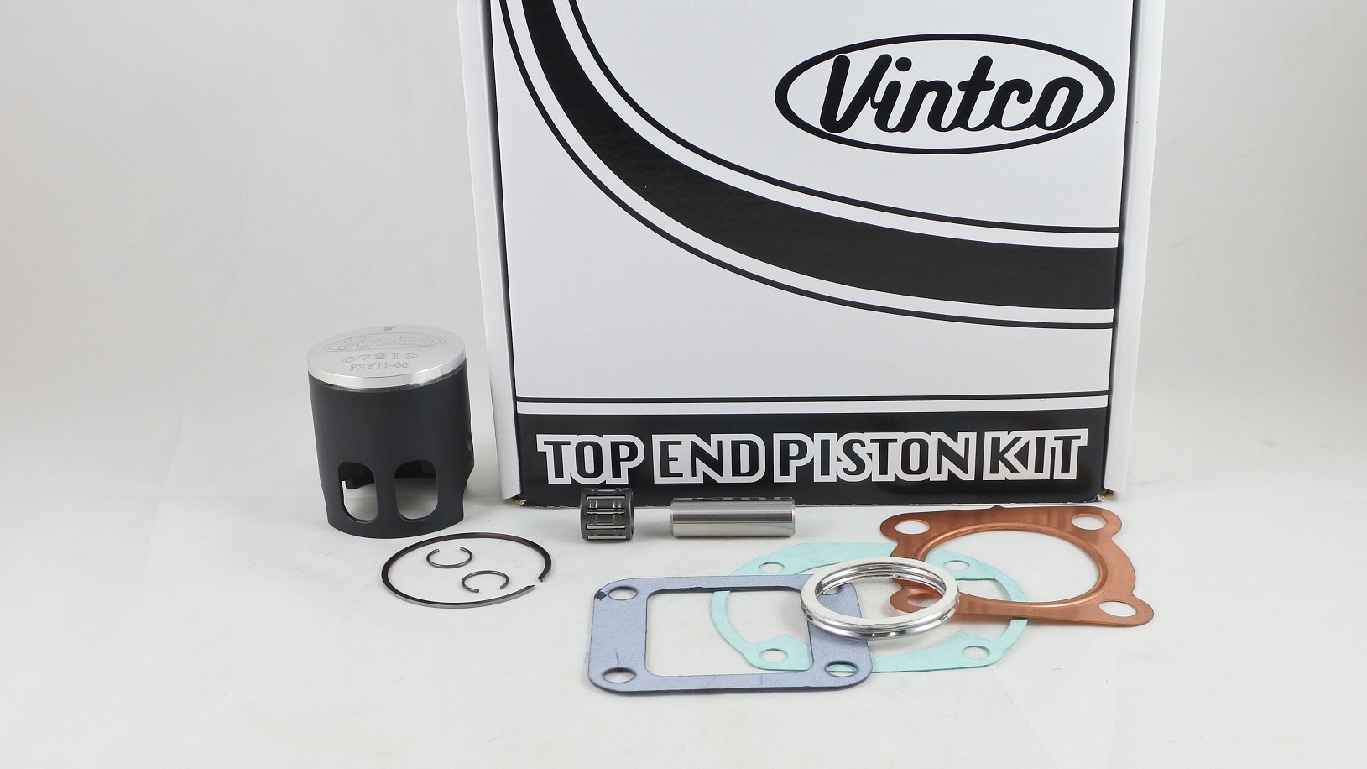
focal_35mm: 32
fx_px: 1160
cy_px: 346
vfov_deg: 36.6
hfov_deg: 61.0
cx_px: 688
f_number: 3.8
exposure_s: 1/125
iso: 400
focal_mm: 11.4
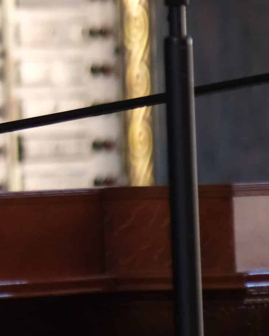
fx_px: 9262
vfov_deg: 2.1
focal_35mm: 931
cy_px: 10
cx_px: -234
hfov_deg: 1.7
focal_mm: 200
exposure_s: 1/500
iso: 5000
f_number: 3.2
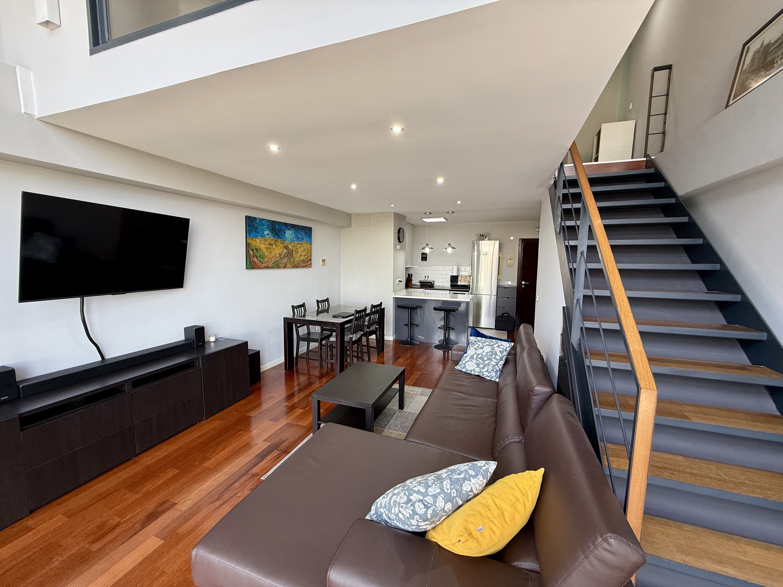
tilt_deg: -5.3
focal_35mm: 14
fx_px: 317
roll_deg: -0.6
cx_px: 392
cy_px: 294
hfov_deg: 102.1
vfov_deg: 85.7
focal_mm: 2.22
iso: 100
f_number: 2.2
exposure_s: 1/99
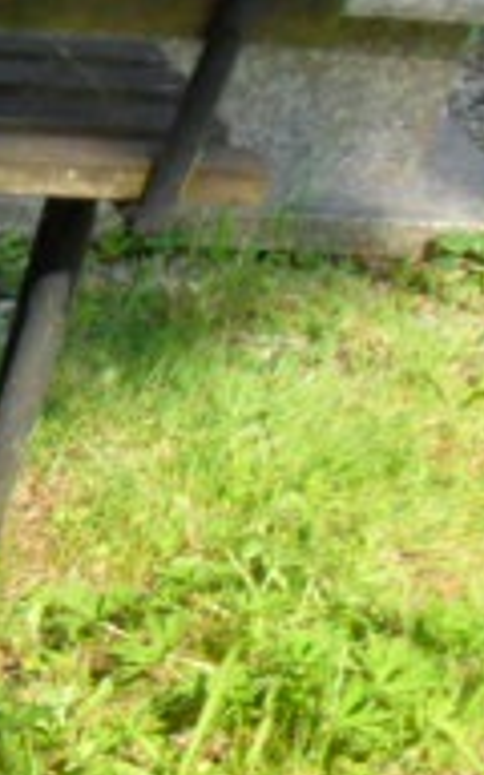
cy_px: 1223
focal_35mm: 153
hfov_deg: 6.8
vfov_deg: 12.8
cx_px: -1404
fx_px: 3229
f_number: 3.5
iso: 100
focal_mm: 4.9
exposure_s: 1/350
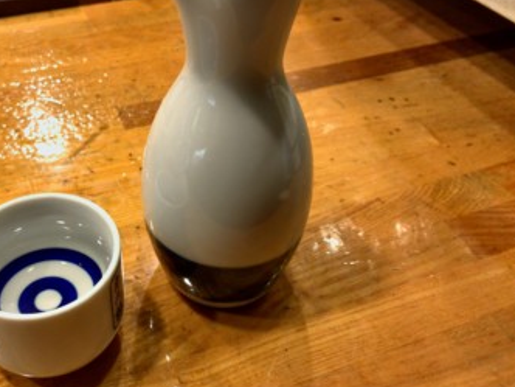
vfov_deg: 37.5
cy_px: 149
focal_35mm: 38
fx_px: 565
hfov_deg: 48.1
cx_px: 168
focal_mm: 3.99
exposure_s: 1/30
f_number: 1.8
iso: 160
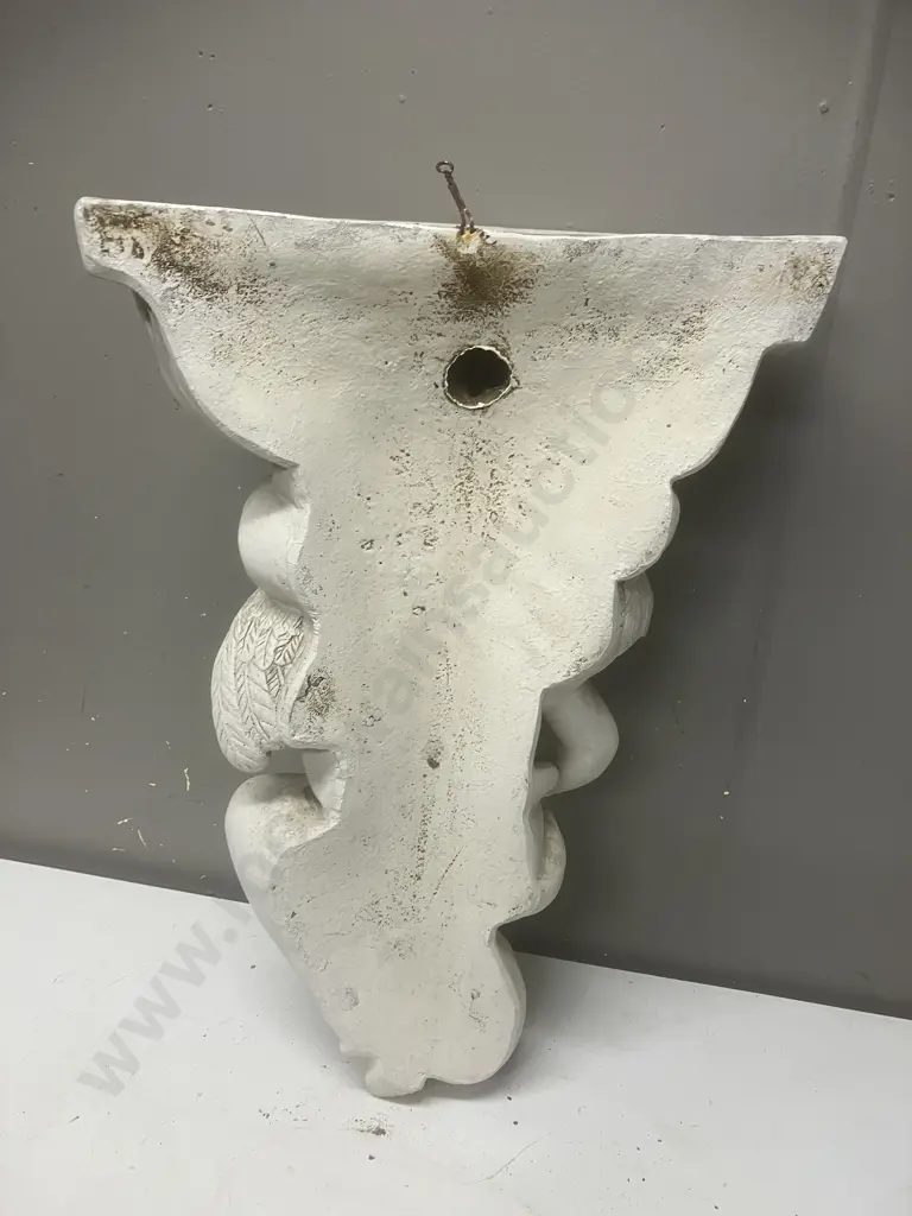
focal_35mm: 28
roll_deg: -3.0
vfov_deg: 63.4
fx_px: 984
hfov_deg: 49.7
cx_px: 456
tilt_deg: -21.0
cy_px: 608
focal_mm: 3.99
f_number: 1.8
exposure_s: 1/50
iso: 50
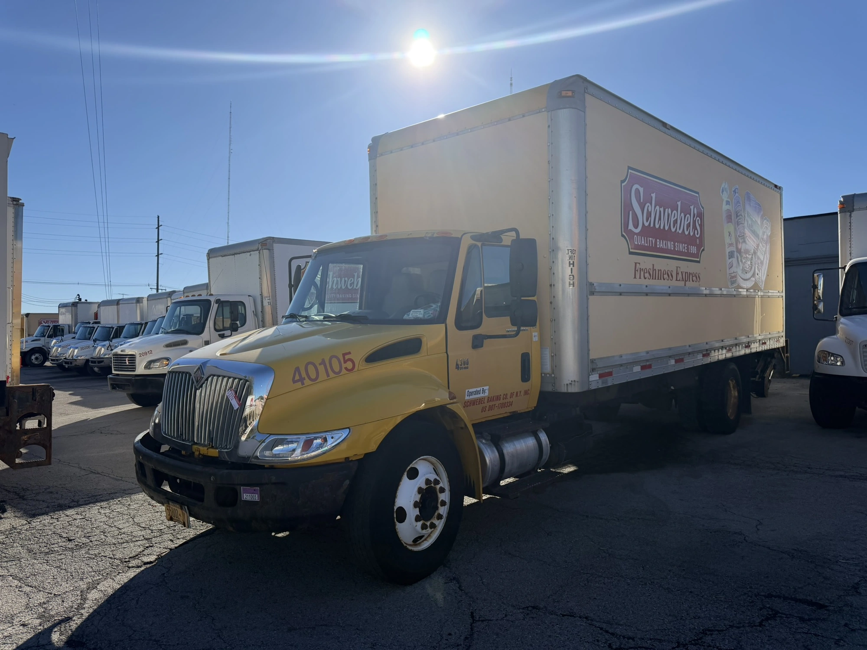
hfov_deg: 71.6
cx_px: 434
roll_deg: -1.4
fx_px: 601
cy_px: 325
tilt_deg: +6.2
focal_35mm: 24
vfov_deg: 56.8
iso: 100
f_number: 1.78
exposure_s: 1/7353
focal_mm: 6.76
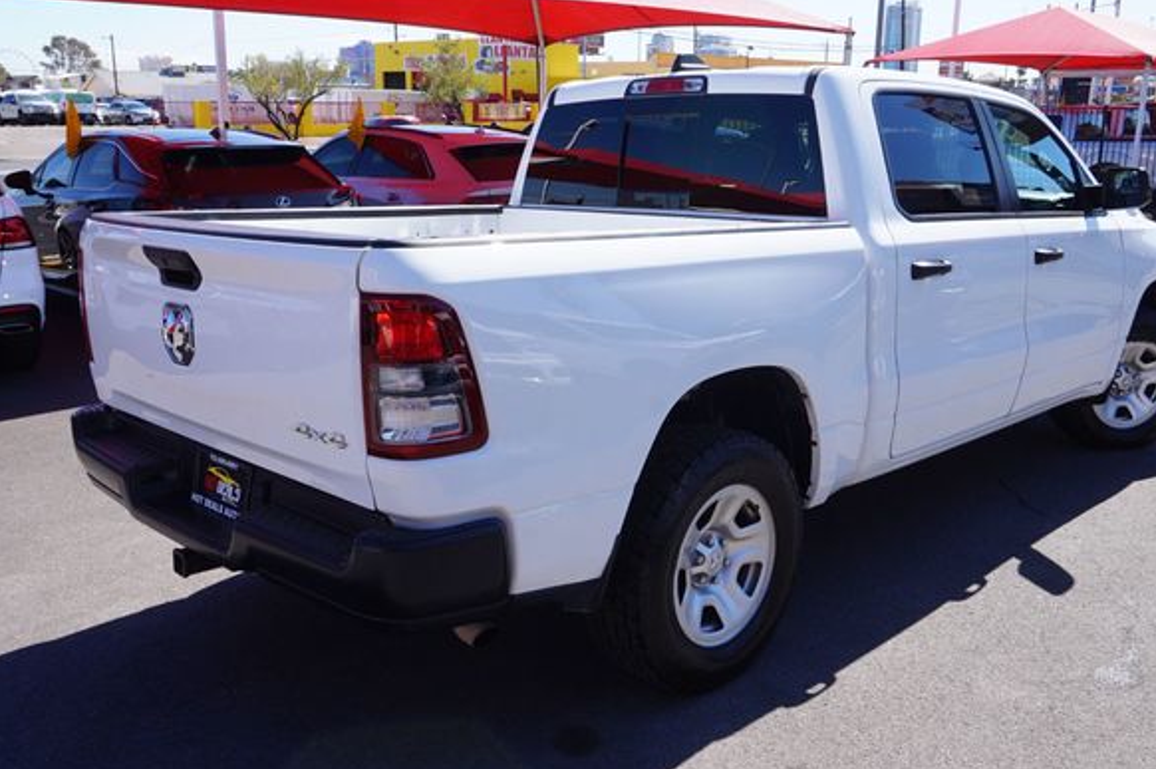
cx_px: 618
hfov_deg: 57.2
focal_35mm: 33
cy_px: 374
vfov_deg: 39.9
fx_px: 1059
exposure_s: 1/80
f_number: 11
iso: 100
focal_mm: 20
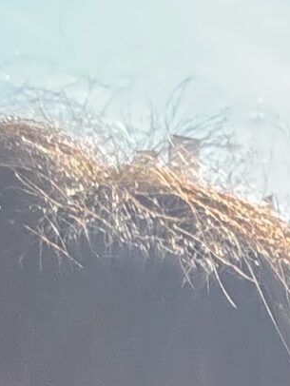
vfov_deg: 9.4
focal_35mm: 189
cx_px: 546
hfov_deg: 7.6
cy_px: 904
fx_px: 2109
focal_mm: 2.69
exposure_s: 1/535
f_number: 1.9
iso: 25
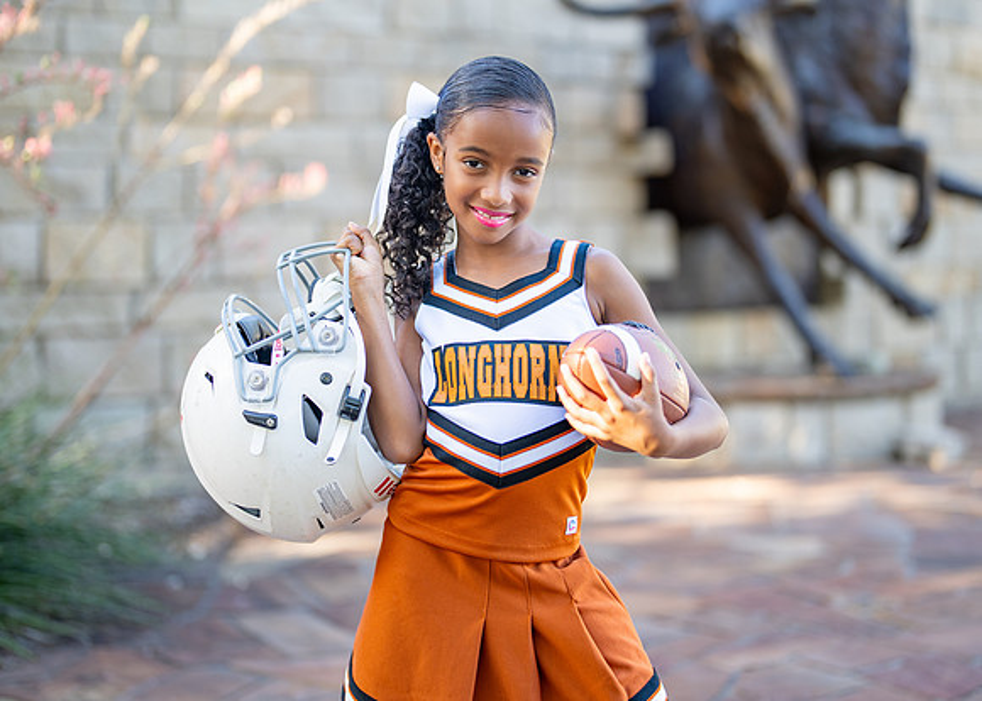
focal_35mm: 62
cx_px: 509
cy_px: 296
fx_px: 1734
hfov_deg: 31.6
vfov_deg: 22.8
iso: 125
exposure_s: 1/500
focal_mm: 50
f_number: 1.2
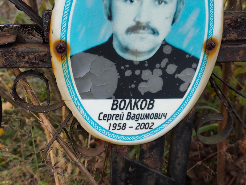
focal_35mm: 50
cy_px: 92
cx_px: 123
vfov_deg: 29.1
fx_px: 355
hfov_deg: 38.2
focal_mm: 4.71
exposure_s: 1/120
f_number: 1.7
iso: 64
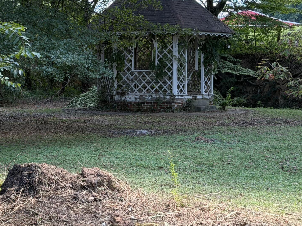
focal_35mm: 101
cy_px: 117
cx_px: 65
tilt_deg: -3.1
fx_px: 881
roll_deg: -0.3
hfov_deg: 19.3
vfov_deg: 14.6
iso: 64
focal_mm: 6.76
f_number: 1.78
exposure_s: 1/226
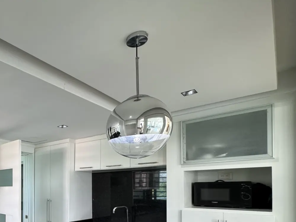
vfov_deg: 47.6
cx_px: 28
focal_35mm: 27
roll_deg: +0.4
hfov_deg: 56.2
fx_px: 231
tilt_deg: -0.4
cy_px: 188
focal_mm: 2.22
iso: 250
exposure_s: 1/120
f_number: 2.2
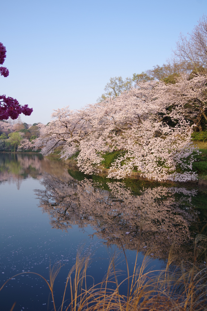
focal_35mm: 32
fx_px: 272
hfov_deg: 41.7
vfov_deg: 59.5
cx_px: 104
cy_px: 156
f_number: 5
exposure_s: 1/125
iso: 100
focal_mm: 21
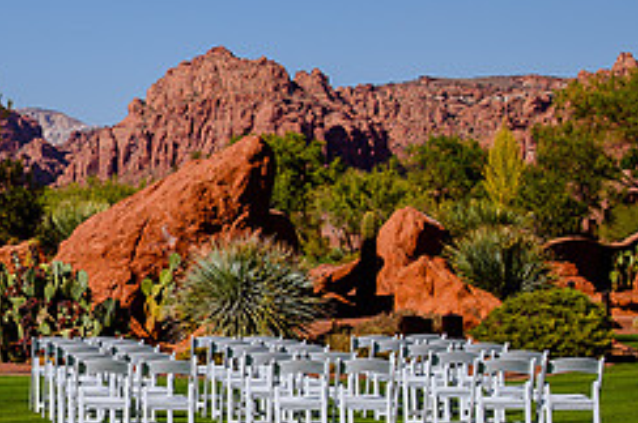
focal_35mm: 130
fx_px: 2301
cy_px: 258
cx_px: -108
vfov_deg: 10.5
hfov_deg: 15.3
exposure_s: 1/200
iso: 125
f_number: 13
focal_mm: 50
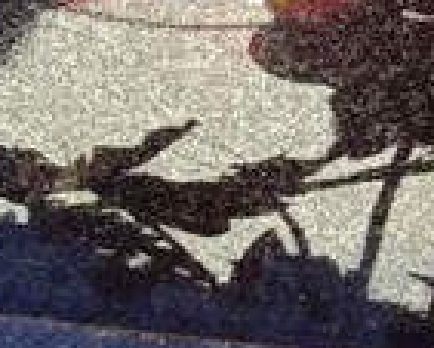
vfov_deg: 10.9
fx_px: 1774
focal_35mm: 138
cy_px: -123
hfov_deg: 13.9
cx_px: 299
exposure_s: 1/100
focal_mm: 4.76
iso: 131
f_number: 1.69
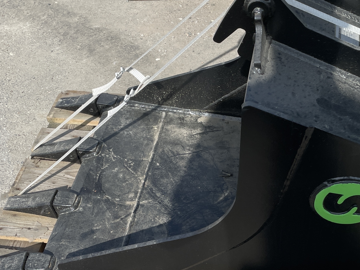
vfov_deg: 24.7
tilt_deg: -45.2
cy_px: 185
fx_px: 614
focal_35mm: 59
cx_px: 245
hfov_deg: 32.4
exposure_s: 1/2564
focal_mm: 4.2
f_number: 1.6
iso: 32
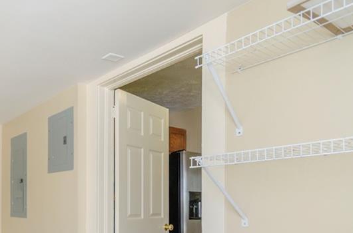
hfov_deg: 53.7
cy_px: 204
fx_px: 284
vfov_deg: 41.6
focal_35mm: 29
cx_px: 21
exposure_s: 1/40
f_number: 7.1
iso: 320
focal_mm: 10
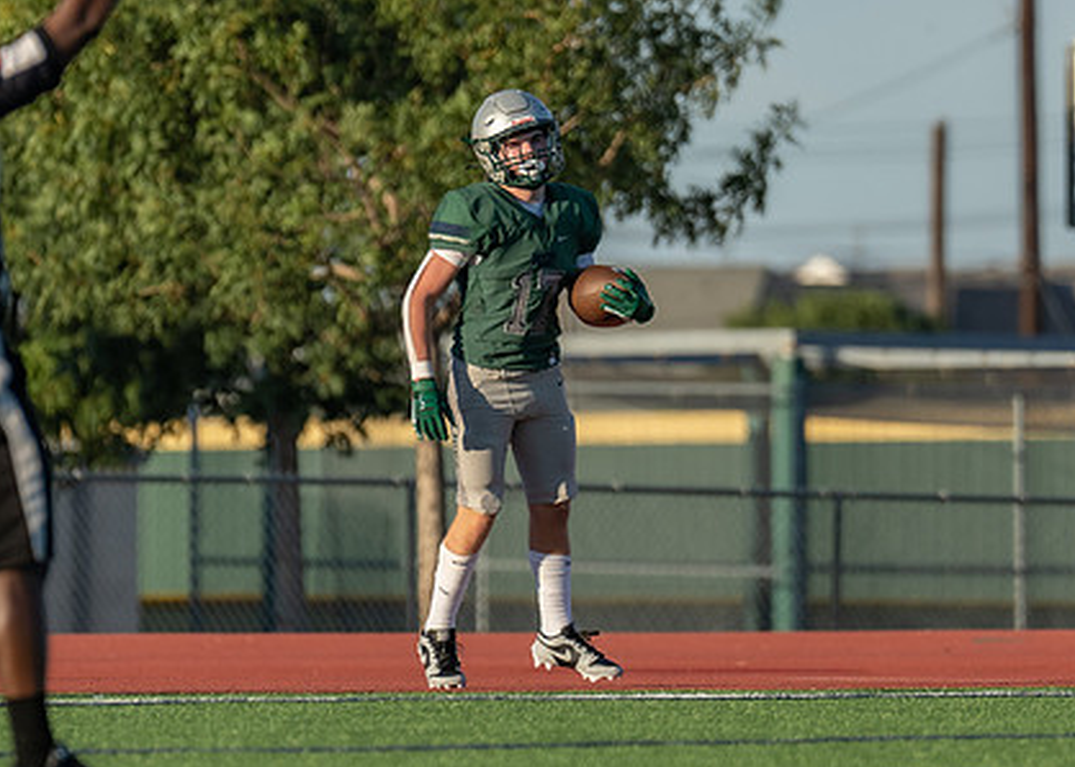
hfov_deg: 3.5
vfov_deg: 2.5
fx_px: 17696
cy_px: 344
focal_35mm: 580
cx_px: 527
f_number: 2.8
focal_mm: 200
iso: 100
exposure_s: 1/2000
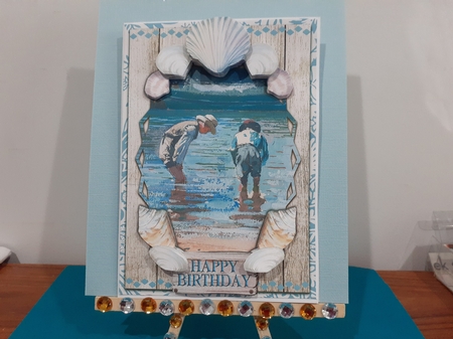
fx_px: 353
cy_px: 170
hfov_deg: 65.4
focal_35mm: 27
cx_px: 226
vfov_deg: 51.3
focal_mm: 3.6
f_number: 1.9
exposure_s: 1/50
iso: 250
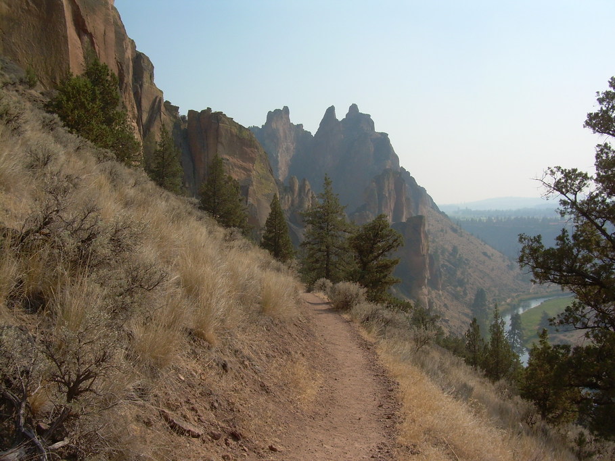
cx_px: 308
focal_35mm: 38
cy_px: 230
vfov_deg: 37.7
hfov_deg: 49.0
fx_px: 675
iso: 50
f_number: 4.6
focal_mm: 6.3
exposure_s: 1/594
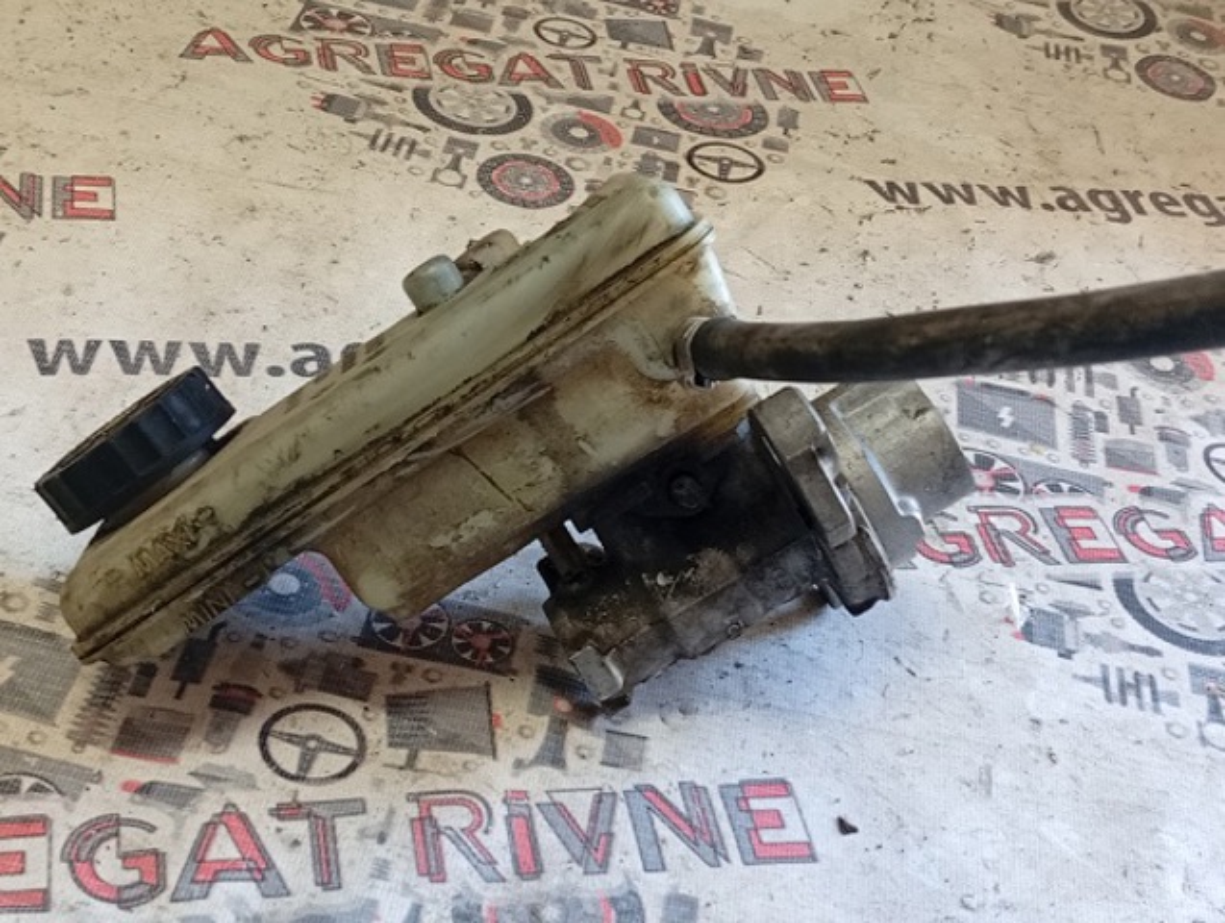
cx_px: 612
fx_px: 1843
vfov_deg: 28.1
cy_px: 462
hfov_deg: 36.8
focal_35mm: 52
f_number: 1.8
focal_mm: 3.96
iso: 303
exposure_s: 1/33.3
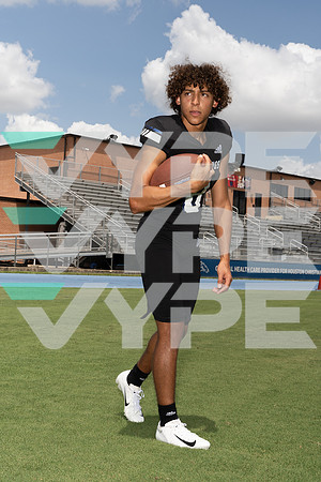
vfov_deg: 38.2
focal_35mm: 52
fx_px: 695
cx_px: 160
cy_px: 241
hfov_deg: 26.0
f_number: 13
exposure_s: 1/250
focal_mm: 52
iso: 100
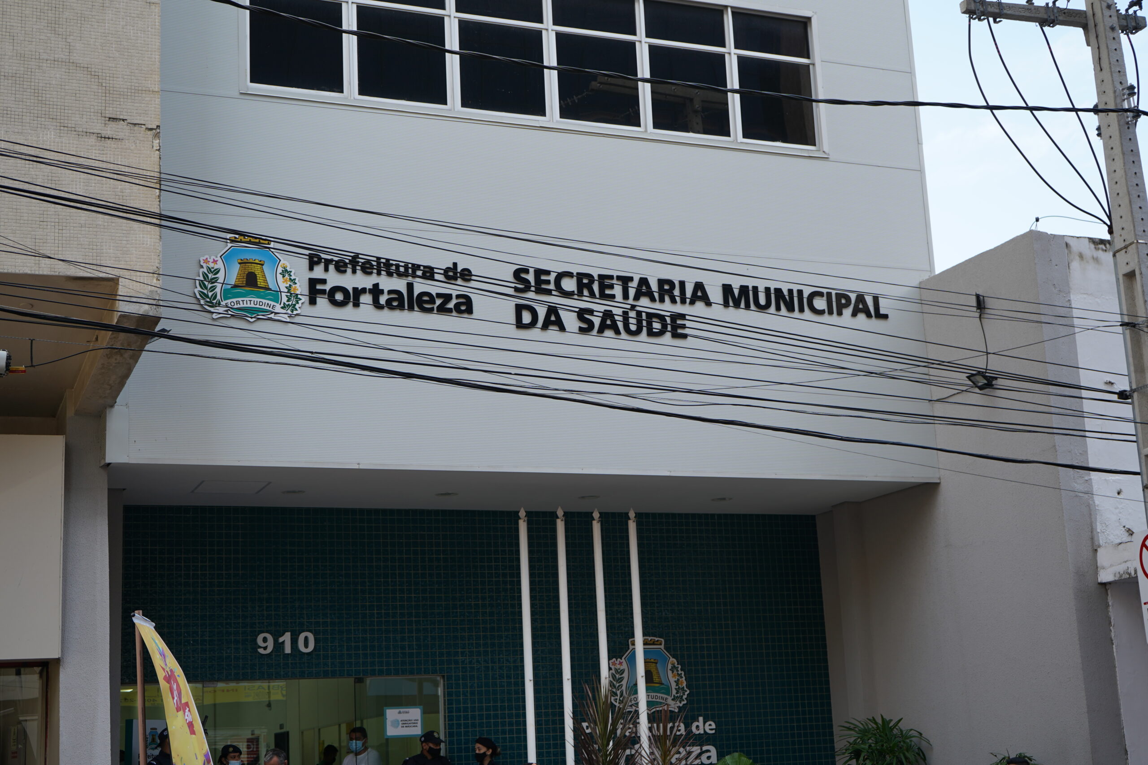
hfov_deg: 38.9
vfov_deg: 26.5
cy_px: 382
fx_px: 1626
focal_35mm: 51
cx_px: 574
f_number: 5
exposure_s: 1/125
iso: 100
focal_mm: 51
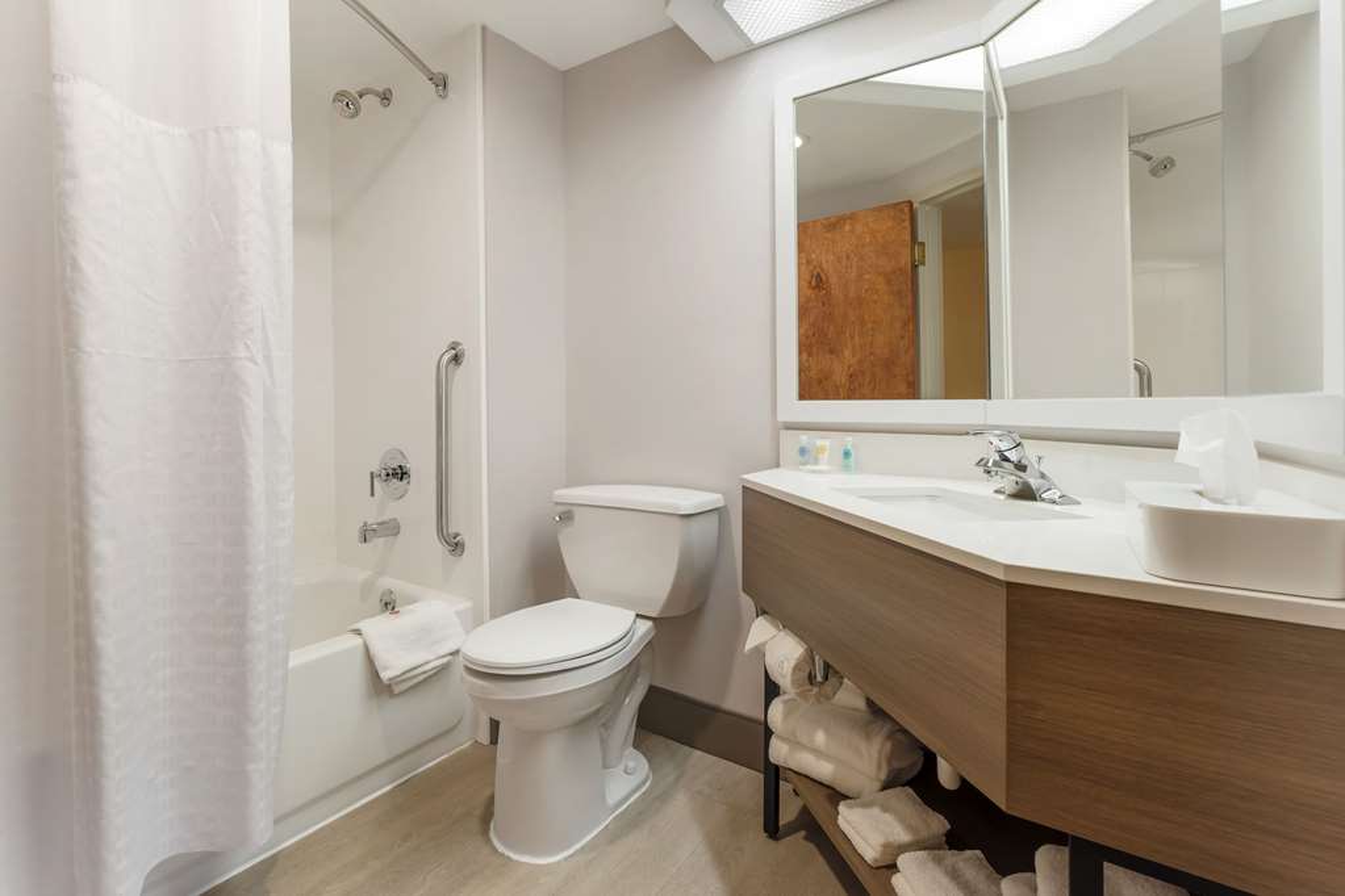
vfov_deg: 75.9
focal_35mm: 15
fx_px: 575
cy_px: 448
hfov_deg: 98.9
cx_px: 672
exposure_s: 1/3
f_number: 8
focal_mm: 15.4
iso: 200
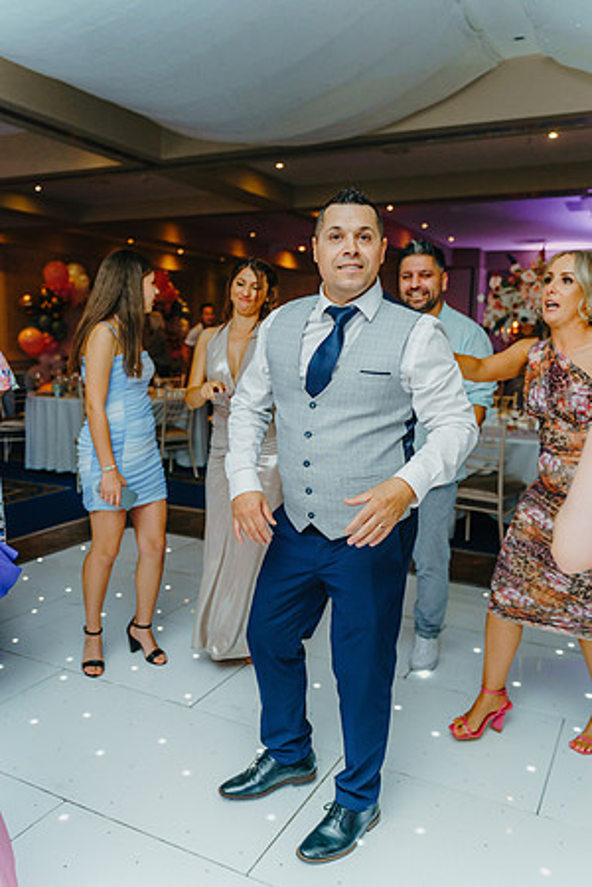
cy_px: 444
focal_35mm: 29
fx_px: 715
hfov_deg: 45.0
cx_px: 296
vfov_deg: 63.7
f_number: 2.8
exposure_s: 1/200
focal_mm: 29
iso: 1600
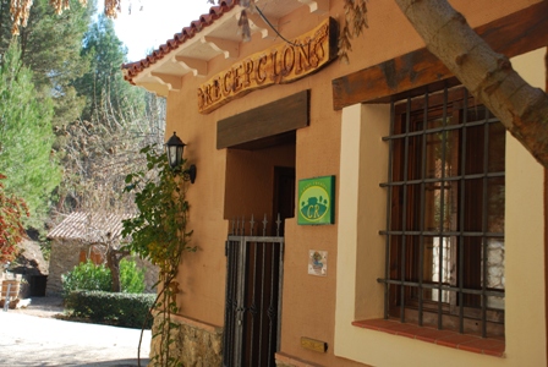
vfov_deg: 28.2
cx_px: 274
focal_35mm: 48
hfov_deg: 41.1
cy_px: 184
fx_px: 732
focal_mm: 32
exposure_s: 1/125
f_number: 5.6
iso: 200
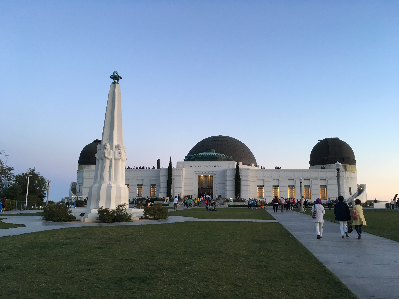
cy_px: 150
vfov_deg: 48.2
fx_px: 334
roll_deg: -0.8
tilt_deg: +9.8
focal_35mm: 29
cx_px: 200
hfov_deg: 61.7
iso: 50
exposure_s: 1/30
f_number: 2.2
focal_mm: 4.15
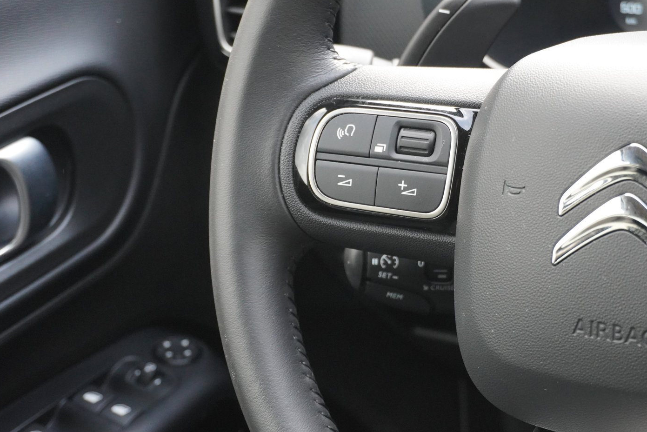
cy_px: 172
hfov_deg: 21.9
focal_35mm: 93
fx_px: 1667
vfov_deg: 14.8
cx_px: 400
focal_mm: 43
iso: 2000
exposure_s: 1/80
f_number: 5.6
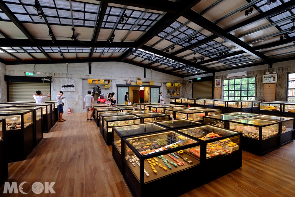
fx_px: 123
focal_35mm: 15
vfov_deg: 77.3
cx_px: 148
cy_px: 98
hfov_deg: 100.4
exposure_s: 1/85
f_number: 4
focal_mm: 10
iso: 800
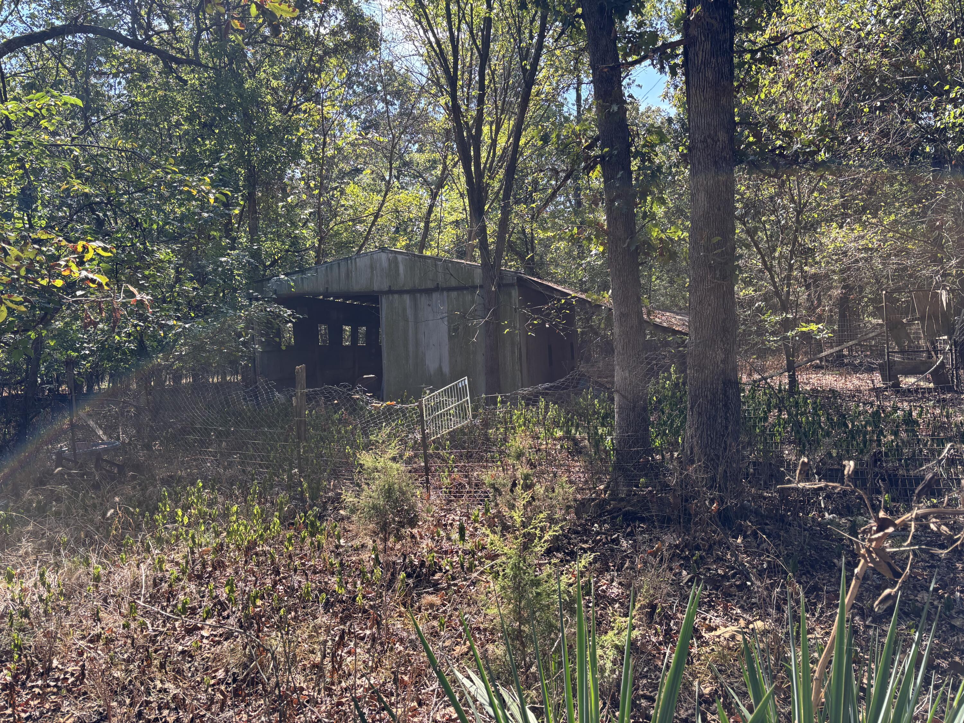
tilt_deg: -3.1
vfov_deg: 53.1
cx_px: 482
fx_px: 724
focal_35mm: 26
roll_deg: +0.0
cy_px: 362
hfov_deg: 67.3
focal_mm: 5.96
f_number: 1.6
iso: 50
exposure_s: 1/452
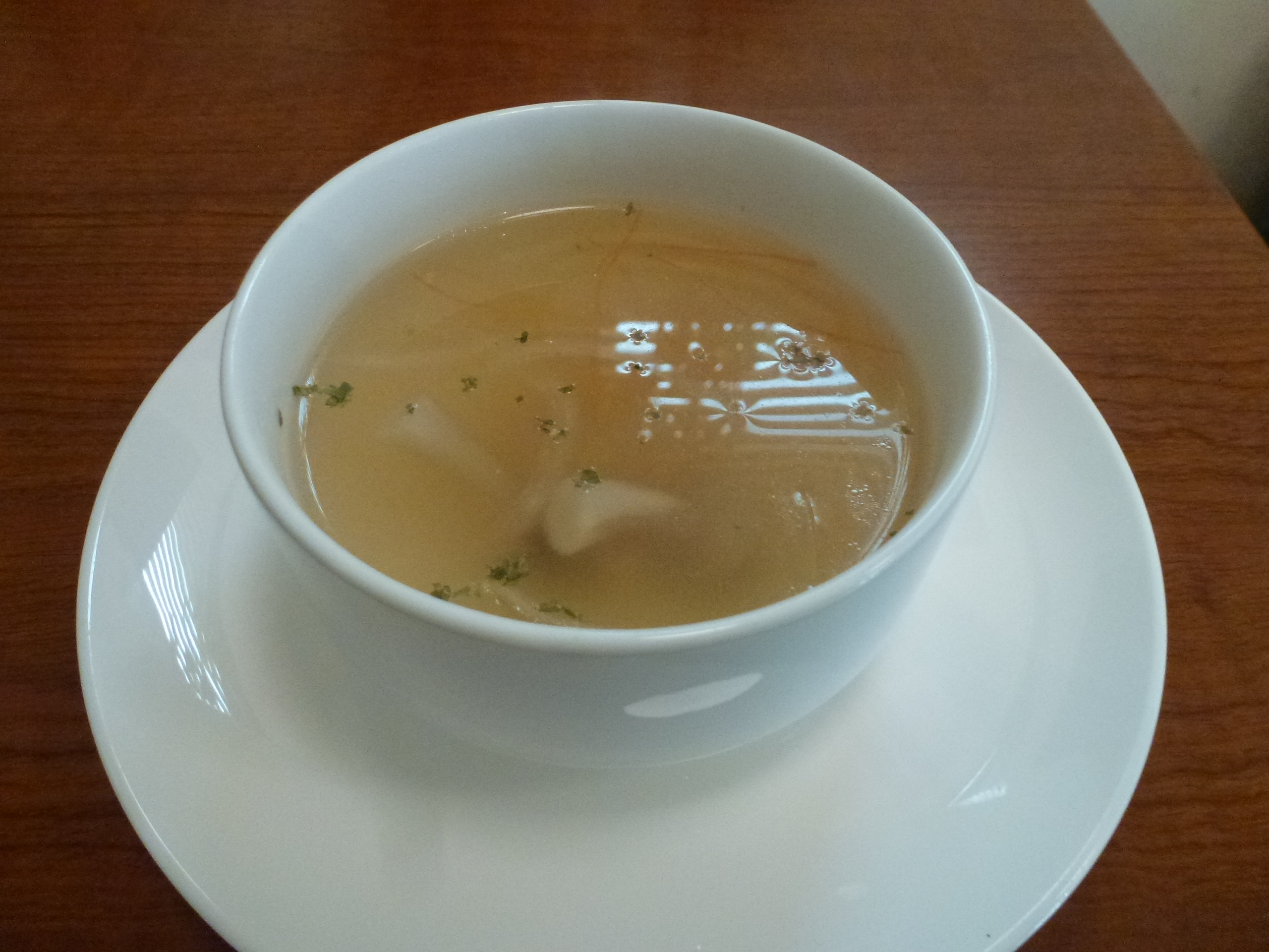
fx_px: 880
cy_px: 476
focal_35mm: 24
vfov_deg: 56.8
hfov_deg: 71.6
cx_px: 634
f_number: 3.3
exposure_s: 1/30
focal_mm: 4.3
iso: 400
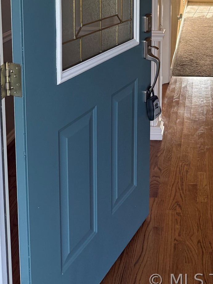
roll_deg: -1.5
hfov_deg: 28.0
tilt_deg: -6.7
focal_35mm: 50
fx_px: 410
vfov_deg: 34.6
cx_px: 192
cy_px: -2
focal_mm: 6.76
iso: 160
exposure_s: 1/230
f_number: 1.78
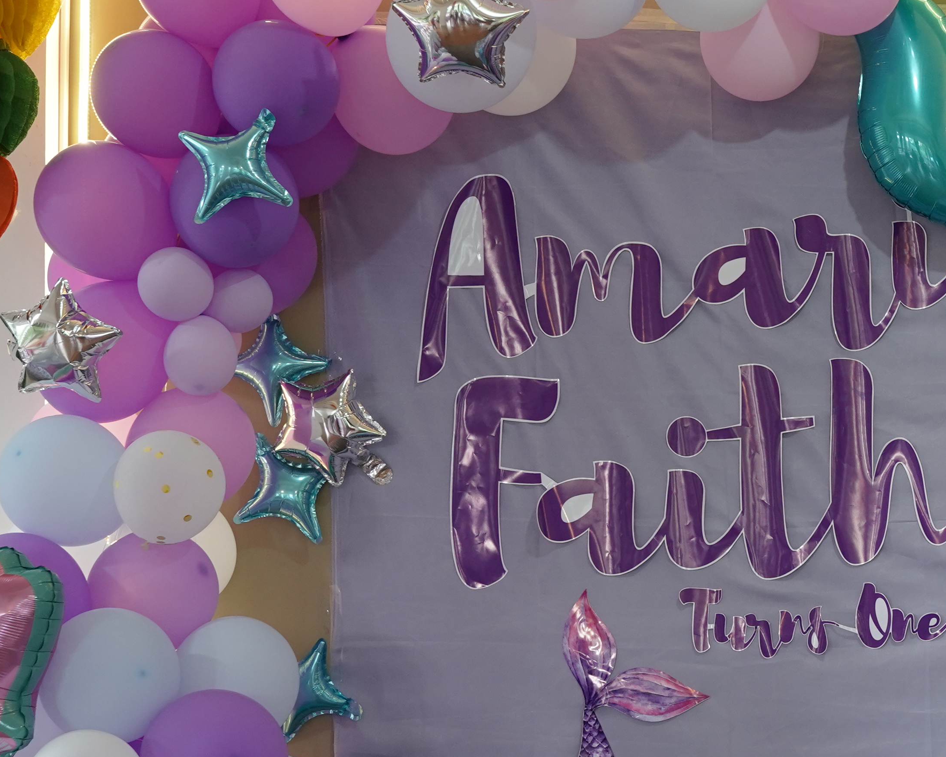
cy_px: 524
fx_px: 2520
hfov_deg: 20.4
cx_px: 990
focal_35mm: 90
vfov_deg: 17.0
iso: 1000
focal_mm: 35
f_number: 3.5
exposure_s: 1/160
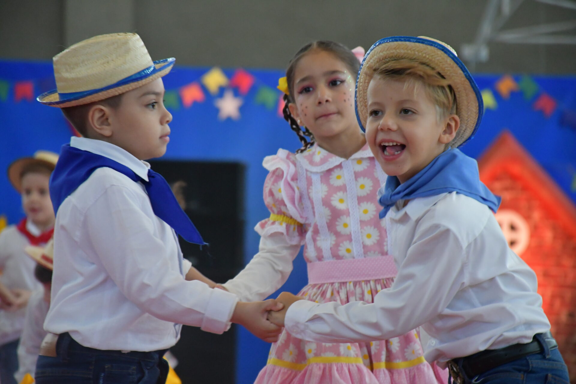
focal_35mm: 210
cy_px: 192
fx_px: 3360
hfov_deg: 9.8
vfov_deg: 6.5
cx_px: 288
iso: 4500
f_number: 5.6
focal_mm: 140
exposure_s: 1/250
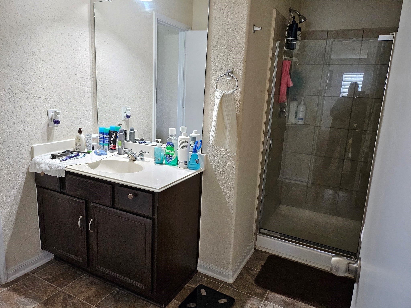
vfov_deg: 56.8
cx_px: 206
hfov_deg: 71.6
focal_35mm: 24
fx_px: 285
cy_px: 154
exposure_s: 1/120
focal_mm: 5
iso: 500
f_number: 1.8
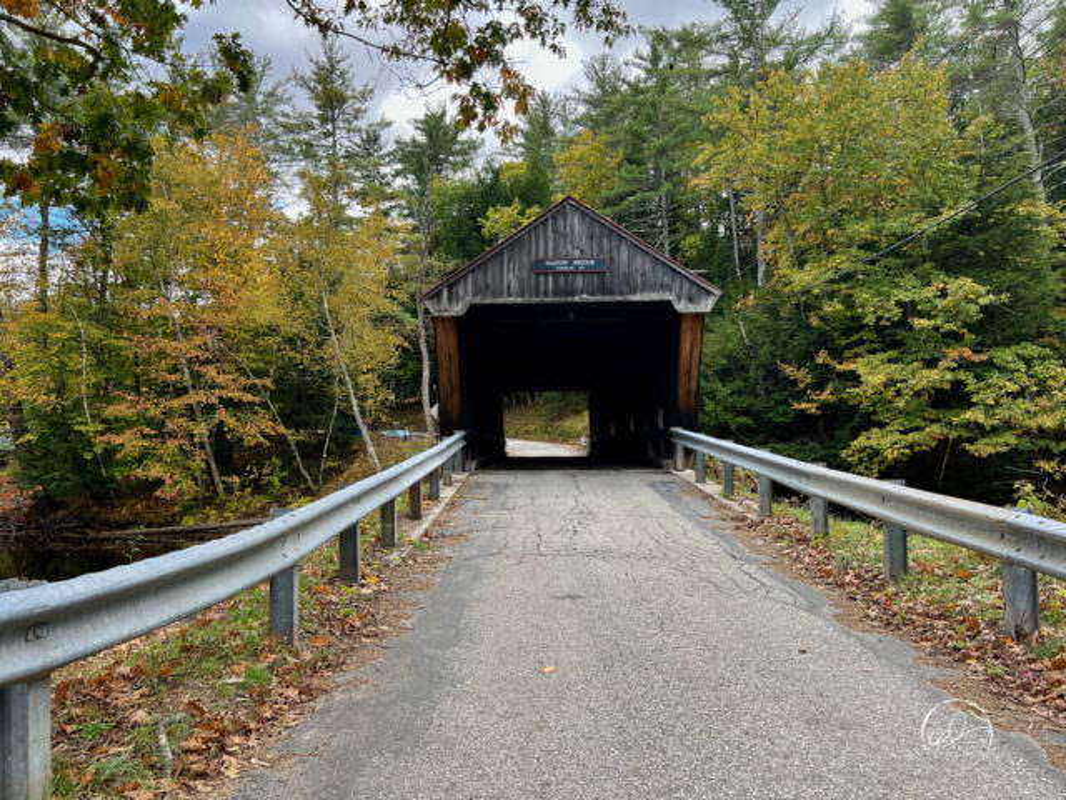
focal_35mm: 26
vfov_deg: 53.1
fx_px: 801
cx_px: 533
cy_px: 400
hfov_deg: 67.3
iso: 50
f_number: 1.5
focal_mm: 5.7
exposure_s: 1/709
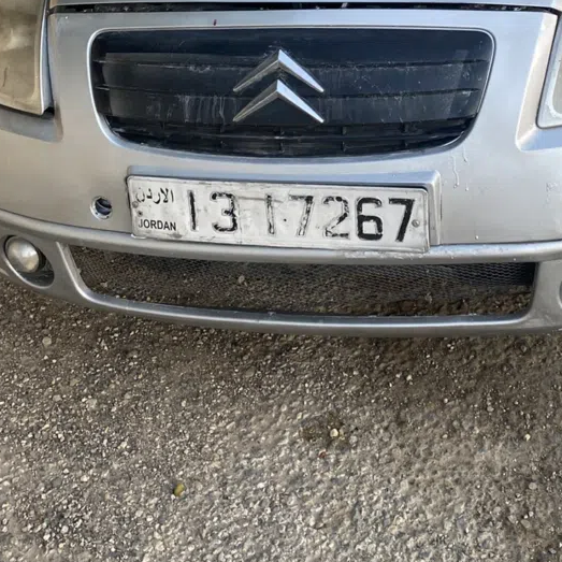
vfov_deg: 27.1
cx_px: 392
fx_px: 1102
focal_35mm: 60
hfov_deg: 28.3
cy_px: 5
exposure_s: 1/121
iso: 80
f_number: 1.8
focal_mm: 4.25
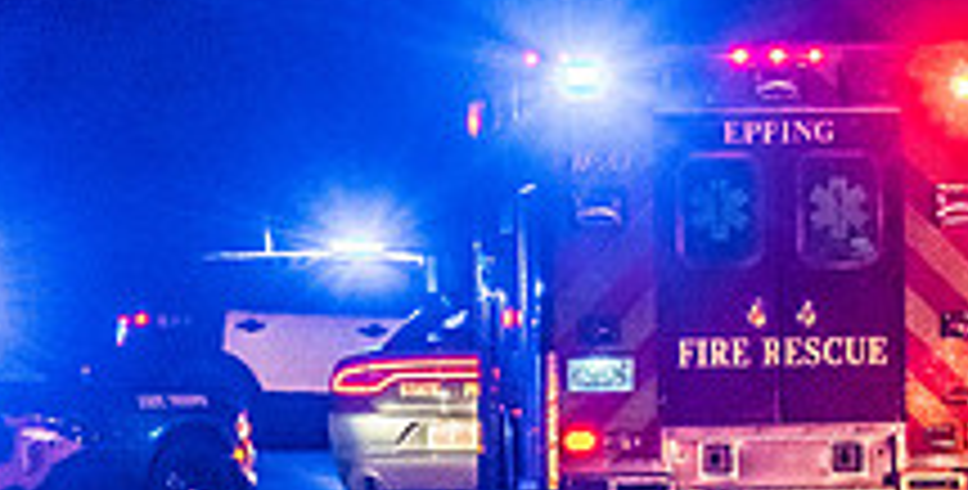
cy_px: 206
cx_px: 1163
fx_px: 13946
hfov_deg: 4.0
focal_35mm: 556
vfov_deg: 2.0
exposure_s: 1/250
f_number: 4.8
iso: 2000
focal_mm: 120
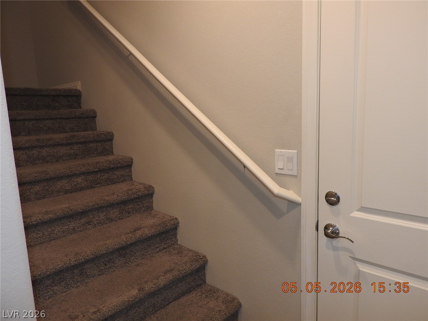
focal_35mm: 24
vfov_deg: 56.8
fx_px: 297
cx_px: 214
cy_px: 160
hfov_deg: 71.6
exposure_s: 1/30
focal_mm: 4.3
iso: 200
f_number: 3.3
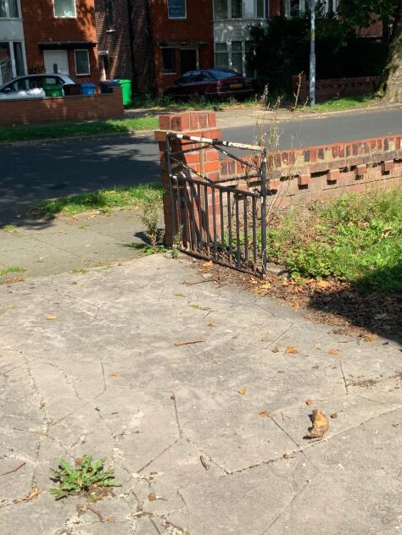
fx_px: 728
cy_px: 287
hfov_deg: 30.9
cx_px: 203
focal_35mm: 47
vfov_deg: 40.4
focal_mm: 3
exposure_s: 1/1311
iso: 16
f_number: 1.8
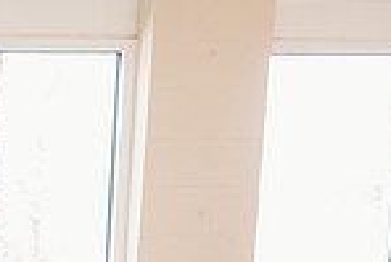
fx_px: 1022
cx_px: -325
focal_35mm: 94
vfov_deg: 13.9
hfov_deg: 17.4
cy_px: 364
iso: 500
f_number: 2.5
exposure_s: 1/160
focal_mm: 24
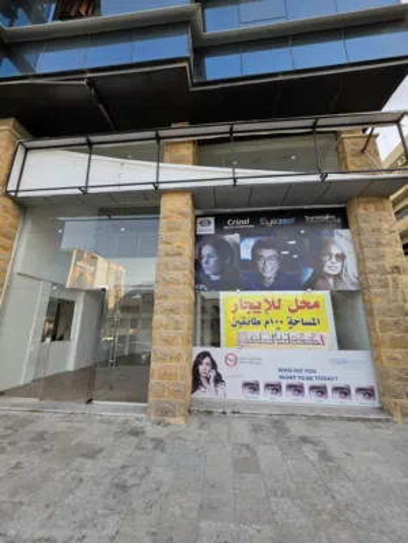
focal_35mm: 13
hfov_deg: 89.9
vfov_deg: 106.2
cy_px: 272
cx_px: 204
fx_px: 204
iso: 16
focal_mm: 2.2
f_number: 1.9
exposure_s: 1/101
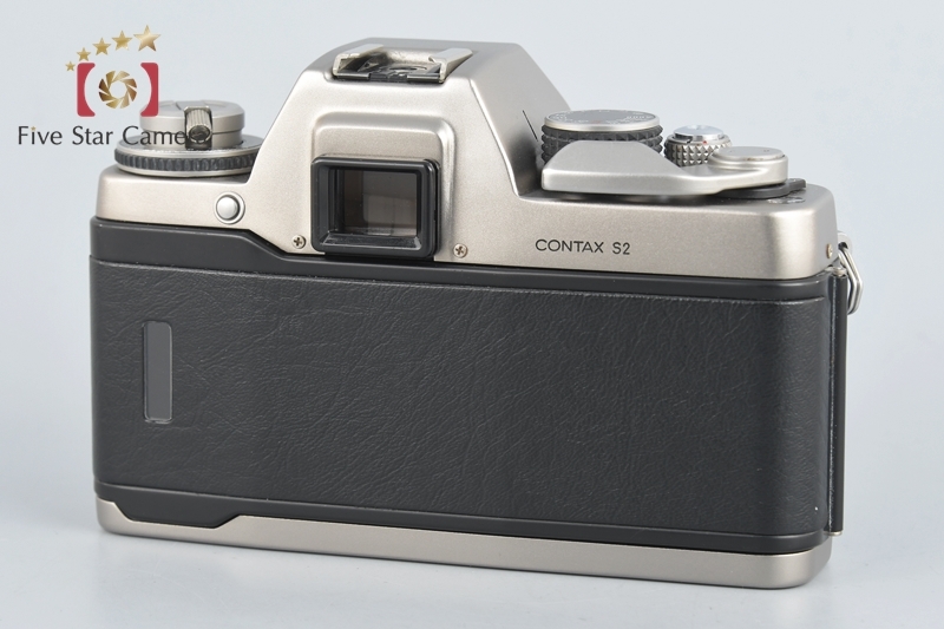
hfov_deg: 13.7
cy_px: 314
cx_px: 472
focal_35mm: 150
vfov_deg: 9.1
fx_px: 3932
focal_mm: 100
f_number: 10
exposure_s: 1/250
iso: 400
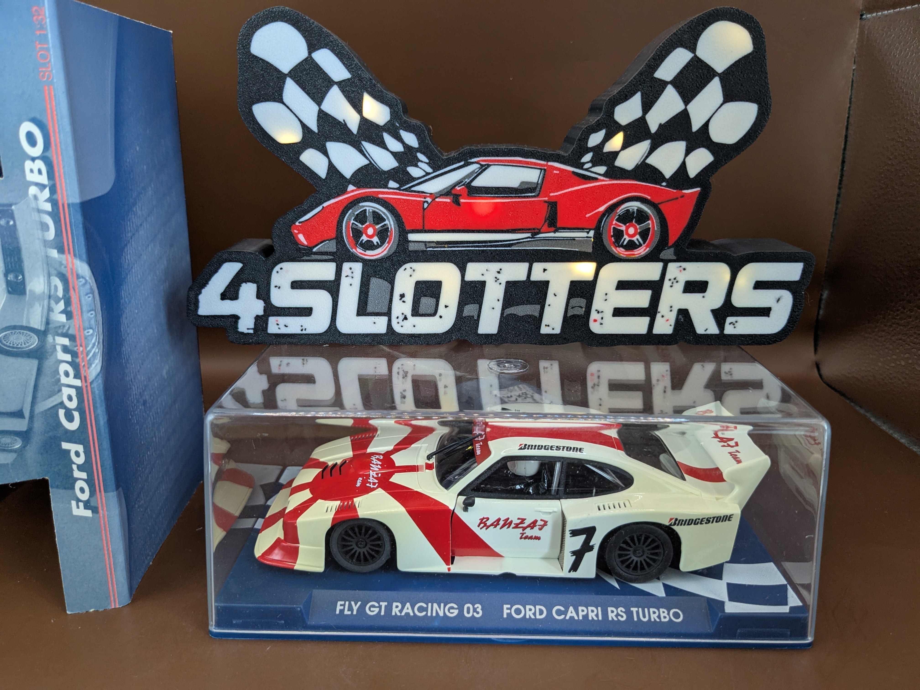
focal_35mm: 27
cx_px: 460
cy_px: 345
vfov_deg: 51.4
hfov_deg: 65.3
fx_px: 718
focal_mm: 4.38
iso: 87
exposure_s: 1/50
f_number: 1.73
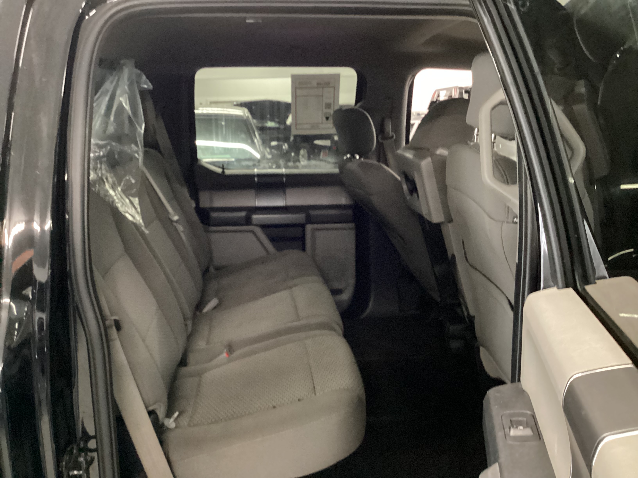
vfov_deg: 45.4
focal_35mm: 31
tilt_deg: -14.6
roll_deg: +1.9
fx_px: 571
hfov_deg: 58.4
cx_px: 319
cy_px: 239
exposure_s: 1/20
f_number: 2.4
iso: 800
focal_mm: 3.3
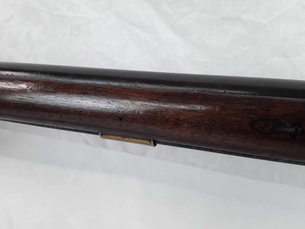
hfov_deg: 65.3
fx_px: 238
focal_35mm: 27
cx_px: 152
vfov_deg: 51.4
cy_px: 114
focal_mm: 2.91
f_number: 1.9
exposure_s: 1/50
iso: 64
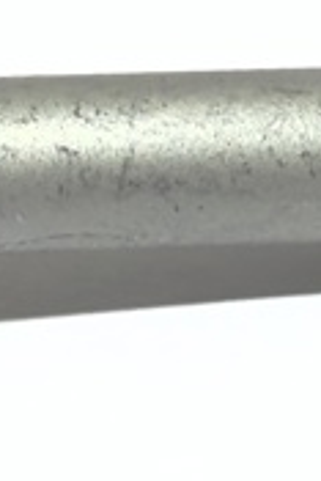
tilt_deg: -40.8
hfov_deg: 10.3
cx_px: 269
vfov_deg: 15.4
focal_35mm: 133
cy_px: 208
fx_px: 1775
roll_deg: -2.6
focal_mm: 6.76
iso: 80
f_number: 1.78
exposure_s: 1/100
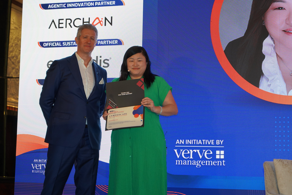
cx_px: 146
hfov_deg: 28.8
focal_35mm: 70
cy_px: 98
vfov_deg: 19.5
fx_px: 568
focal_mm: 70
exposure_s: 1/160
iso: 1250
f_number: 5.6
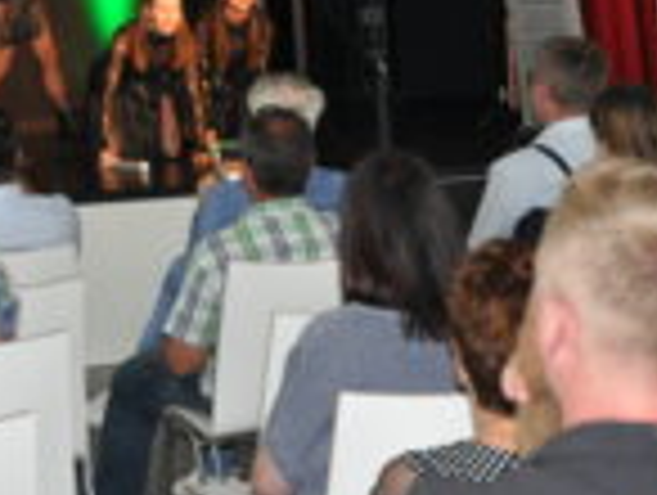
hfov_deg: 10.9
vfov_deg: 8.3
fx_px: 3371
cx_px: -212
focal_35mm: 177
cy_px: -72
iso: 800
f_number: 4.8
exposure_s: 1/60
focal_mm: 45
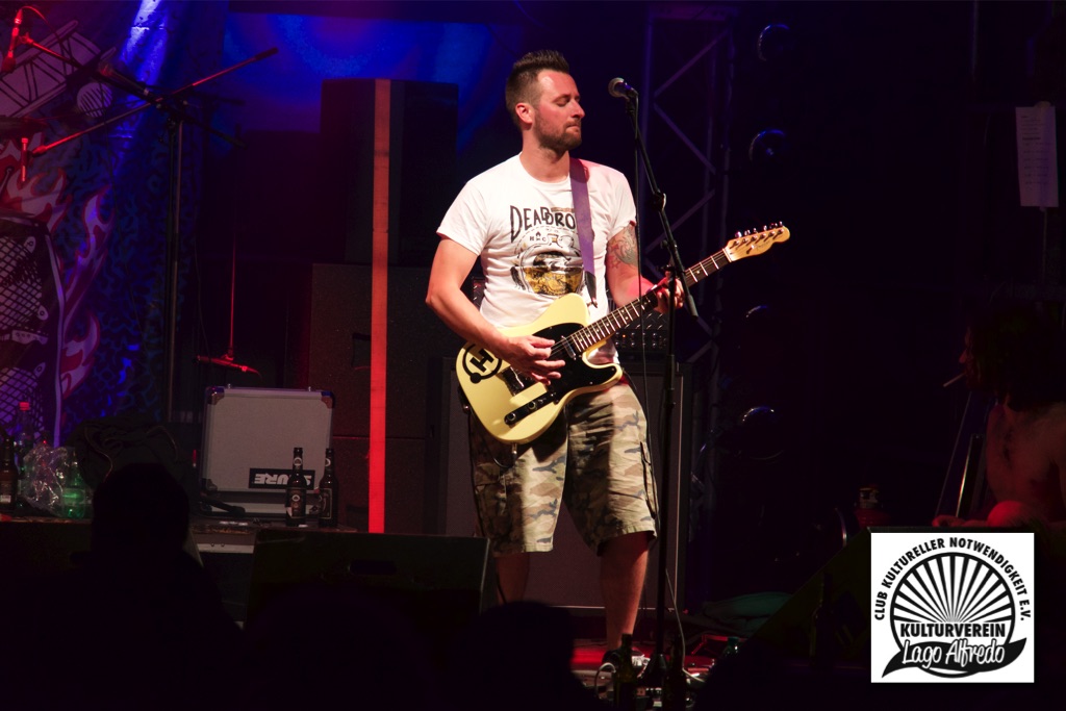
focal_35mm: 233
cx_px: 533
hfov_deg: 8.8
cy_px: 356
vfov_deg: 5.9
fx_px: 6900
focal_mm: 233
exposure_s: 1/250
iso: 5000
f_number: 6.3
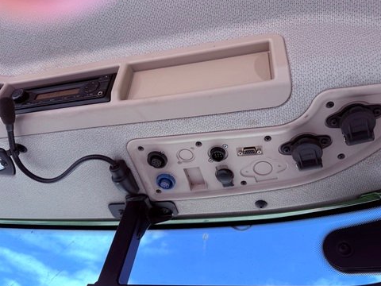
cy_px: 141
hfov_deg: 69.4
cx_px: 198
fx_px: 275
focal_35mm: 25
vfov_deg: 54.9
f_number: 1.78
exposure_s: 1/849
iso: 100
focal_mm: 6.76
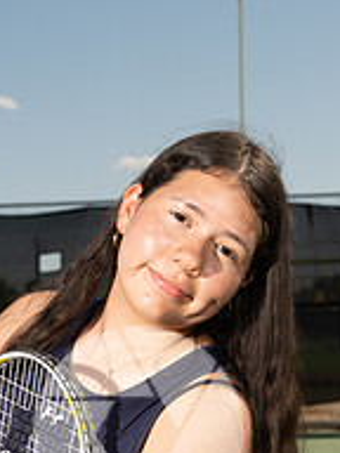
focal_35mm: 140
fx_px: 1833
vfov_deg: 13.8
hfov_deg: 10.6
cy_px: 507
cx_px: 139
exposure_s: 1/200
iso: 64
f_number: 9
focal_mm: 62
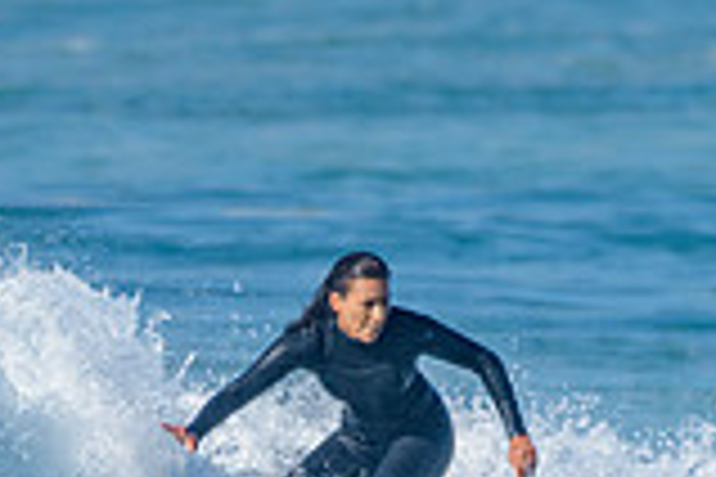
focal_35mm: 2238
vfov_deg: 0.6
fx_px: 44508
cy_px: 427
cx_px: 474
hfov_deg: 0.9
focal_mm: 500
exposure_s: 1/2000
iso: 140
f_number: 5.6
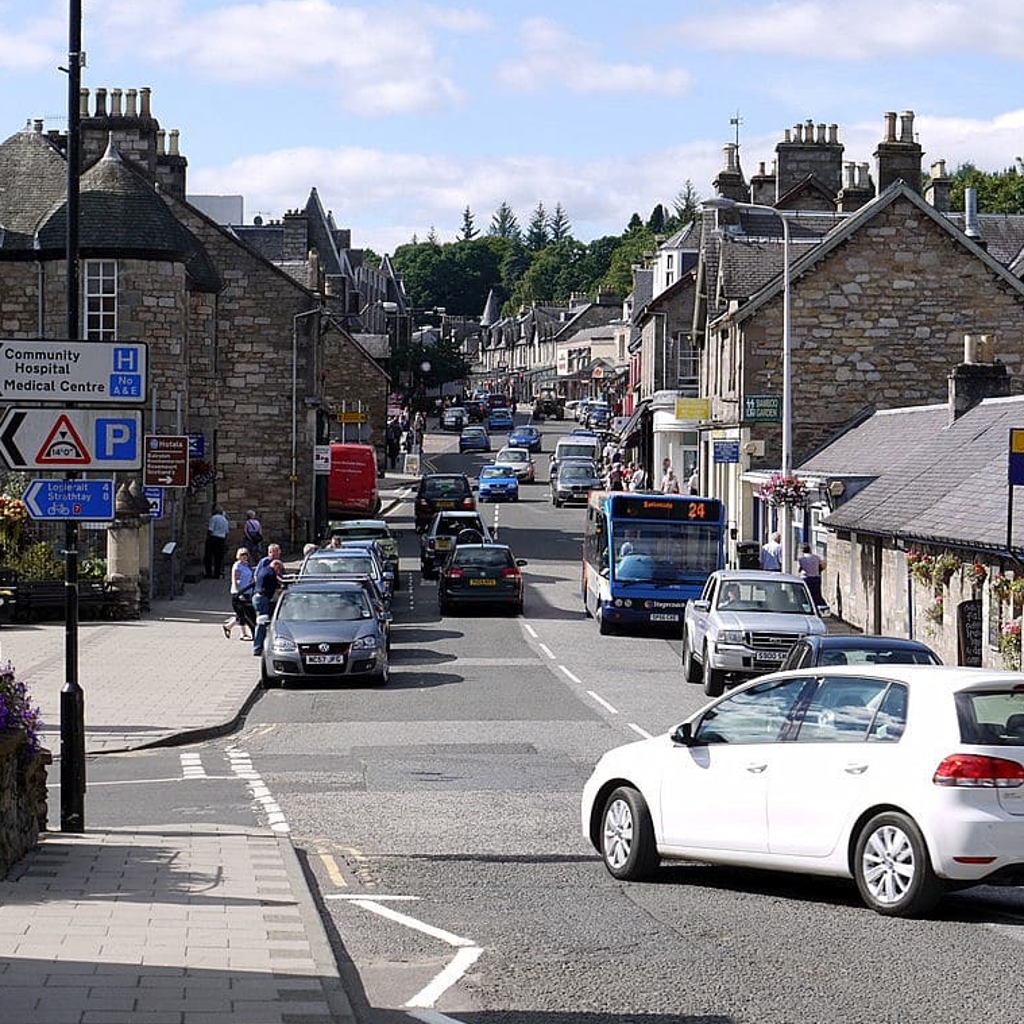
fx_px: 3113
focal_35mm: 93
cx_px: 567
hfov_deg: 18.7
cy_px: 510
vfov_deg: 18.7
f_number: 7.1
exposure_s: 1/320
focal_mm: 39
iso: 100
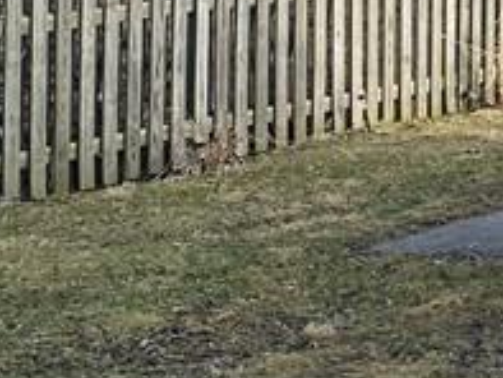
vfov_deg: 10.8
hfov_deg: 13.0
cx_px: 960
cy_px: -82
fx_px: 1963
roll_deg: -2.0
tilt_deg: +0.9
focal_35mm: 135
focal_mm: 4.25
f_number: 1.8
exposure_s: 1/1653
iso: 32
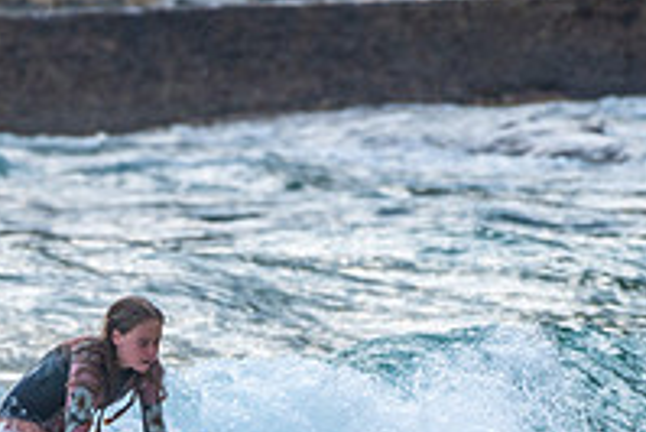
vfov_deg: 0.9
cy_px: 479
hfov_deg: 1.4
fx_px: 26181
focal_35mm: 1458
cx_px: 6
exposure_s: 1/800
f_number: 5.6
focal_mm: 500
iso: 280
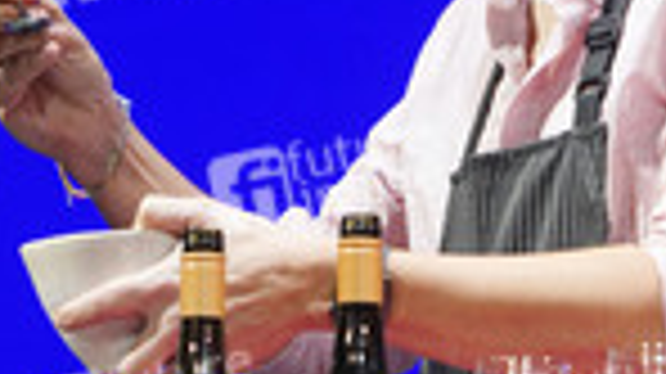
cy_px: 68
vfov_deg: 1.0
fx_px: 20417
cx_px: 205
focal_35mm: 1157
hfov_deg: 1.9
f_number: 6.3
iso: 3200
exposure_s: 1/250
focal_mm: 362
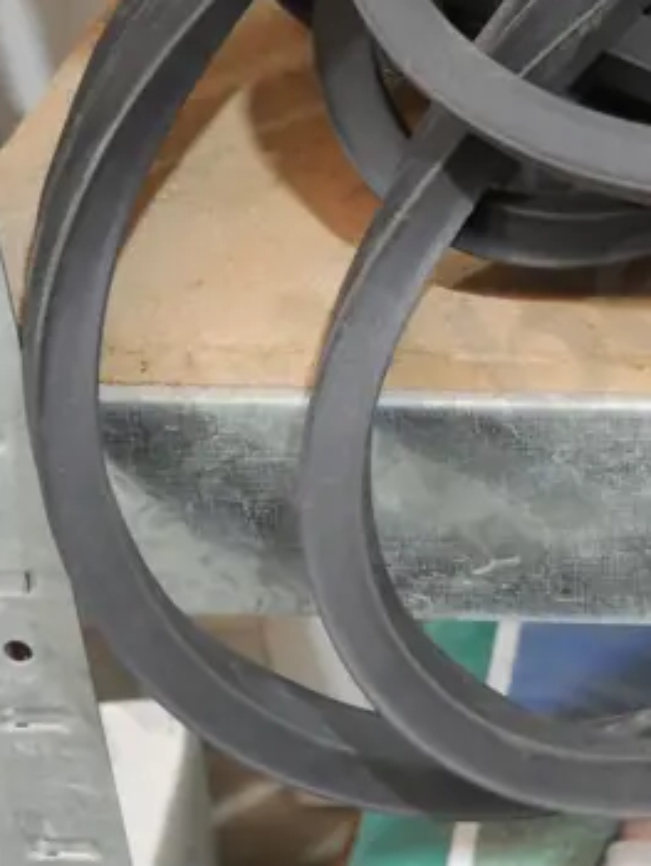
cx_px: 1047
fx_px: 2930
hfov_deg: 12.0
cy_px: -9
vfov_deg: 16.5
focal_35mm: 117
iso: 2000
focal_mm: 20
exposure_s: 1/60
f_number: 4.4
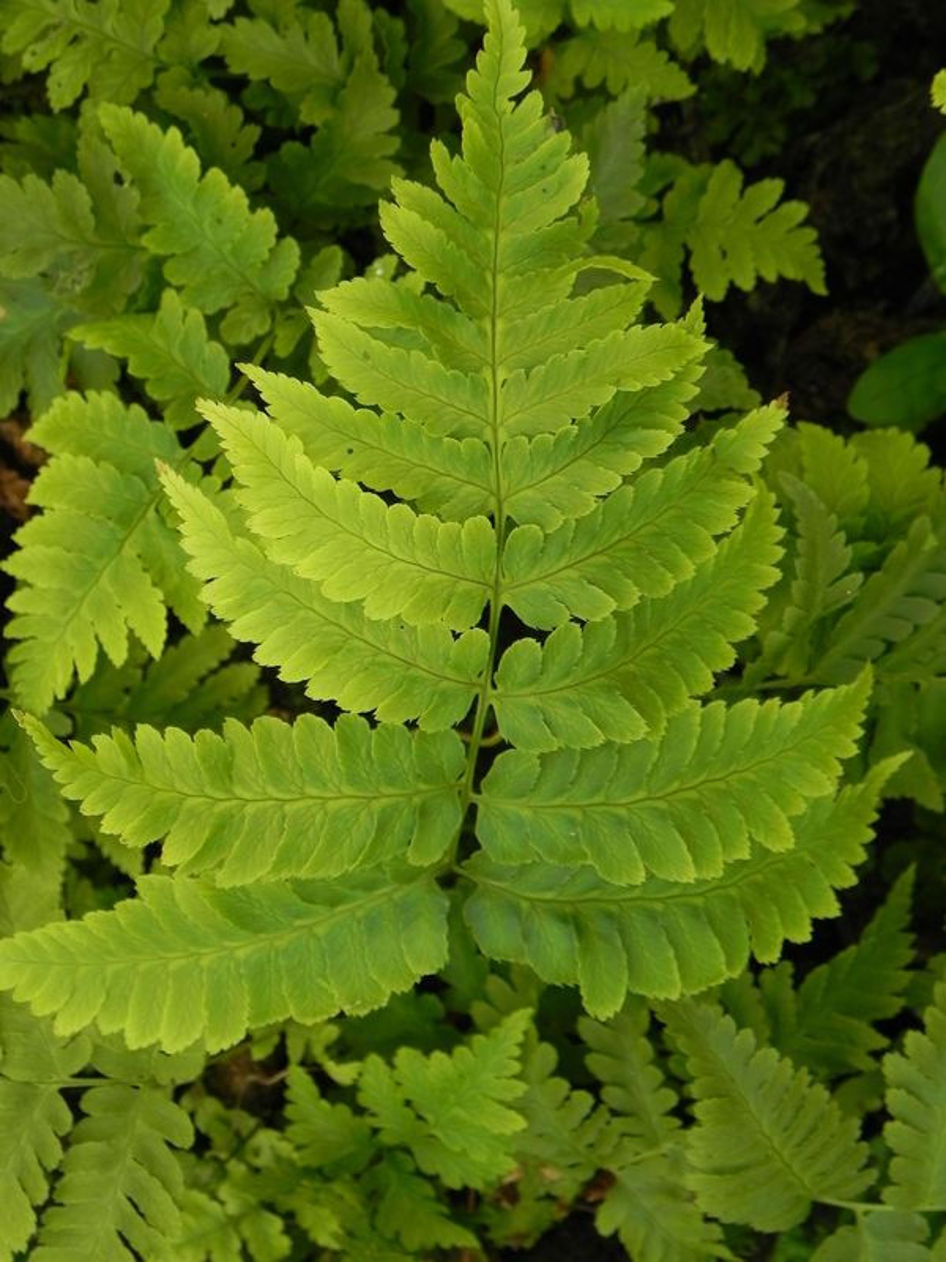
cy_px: 631
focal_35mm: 162
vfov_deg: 12.2
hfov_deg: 9.2
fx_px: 5903
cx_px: 473
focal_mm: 28.8
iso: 160
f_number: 5
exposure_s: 1/40
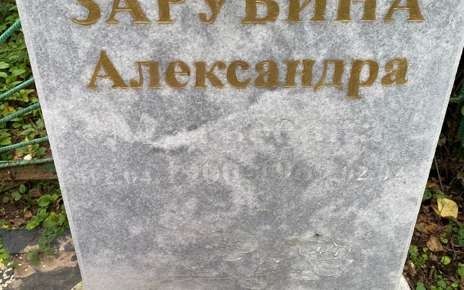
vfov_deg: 37.1
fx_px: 430
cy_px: 110
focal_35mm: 34
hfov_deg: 56.6
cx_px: 247
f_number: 1.8
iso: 32
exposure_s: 1/146
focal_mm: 4.25
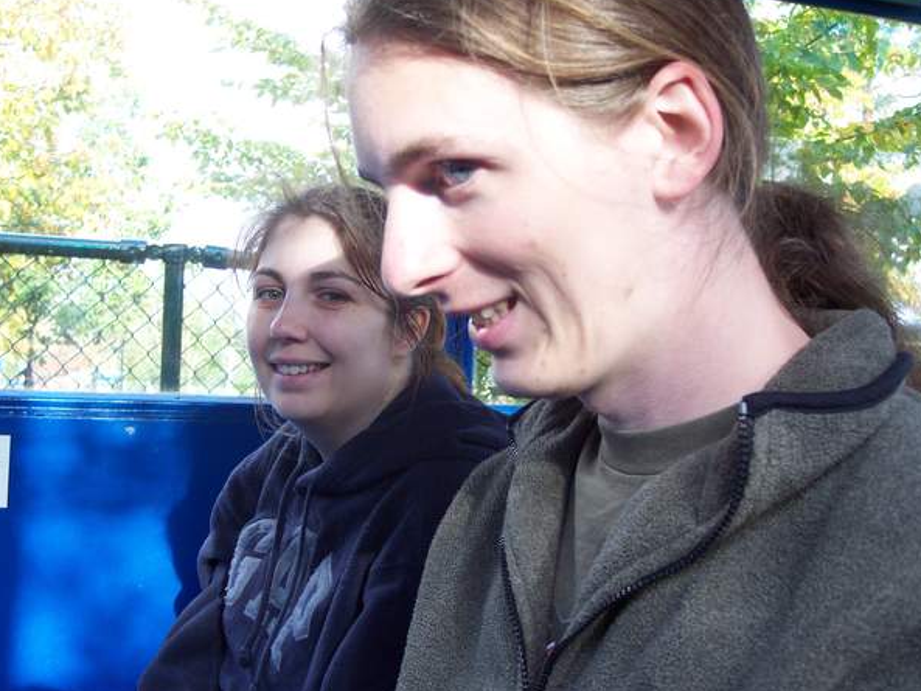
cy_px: 326
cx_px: 457
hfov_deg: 45.8
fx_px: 1091
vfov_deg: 35.1
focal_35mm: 41
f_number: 2.8
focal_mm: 8
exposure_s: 1/125
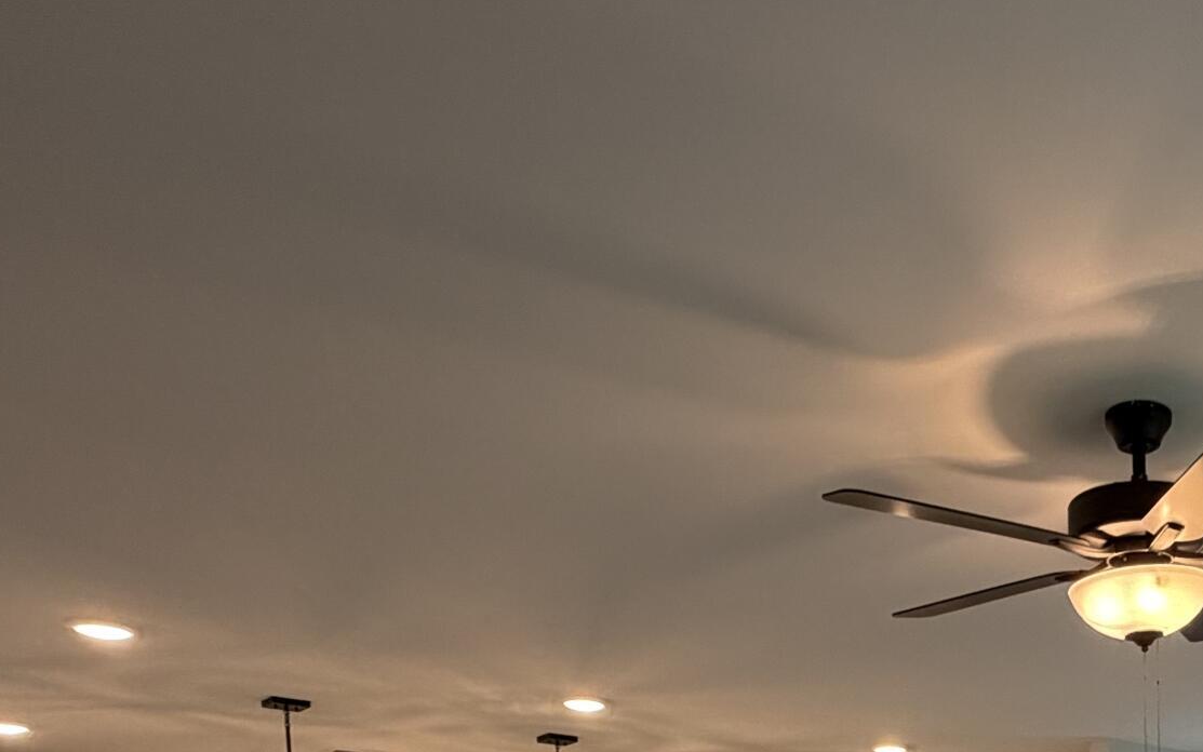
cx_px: 1094
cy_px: 1104
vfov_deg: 25.1
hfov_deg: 44.6
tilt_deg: -4.3
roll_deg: +1.1
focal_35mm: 40
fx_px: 1312
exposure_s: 1/120
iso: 320
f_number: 2.2
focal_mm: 2.22
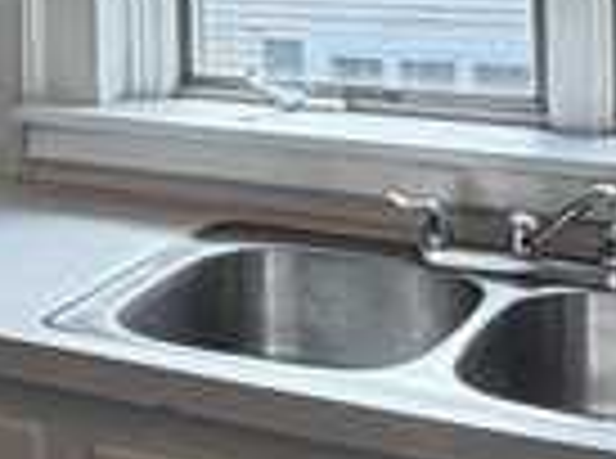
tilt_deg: -1.1
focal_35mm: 105
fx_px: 1864
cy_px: -176
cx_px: -265
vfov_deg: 13.4
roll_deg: +1.7
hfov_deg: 17.2
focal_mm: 2.22
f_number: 2.2
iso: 160
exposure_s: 1/120
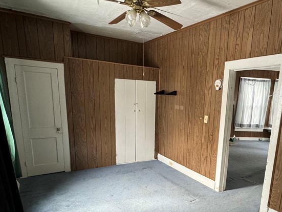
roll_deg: -2.6
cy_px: 140
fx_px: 212
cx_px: 171
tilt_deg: -13.1
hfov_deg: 66.5
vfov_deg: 52.2
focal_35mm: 26
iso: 320
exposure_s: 1/84
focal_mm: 2.22
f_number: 2.2
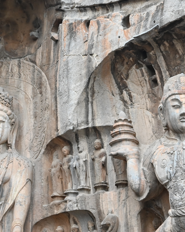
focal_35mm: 82
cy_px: 101
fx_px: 563
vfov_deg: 23.2
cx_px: 108
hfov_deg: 18.6
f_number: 4.8
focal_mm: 31.5
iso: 800
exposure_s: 1/125
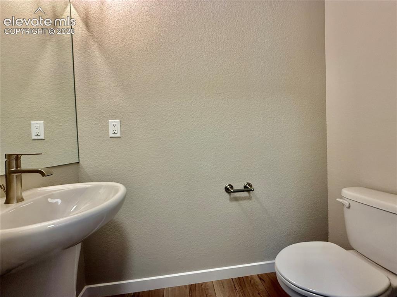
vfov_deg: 85.6
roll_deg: +1.6
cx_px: 198
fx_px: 160
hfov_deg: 102.1
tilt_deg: -1.0
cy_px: 148
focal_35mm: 14
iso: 200
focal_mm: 2.22
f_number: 2.2
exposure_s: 1/120
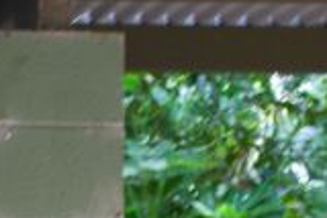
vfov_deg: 4.2
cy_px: 383
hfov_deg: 6.1
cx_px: -243
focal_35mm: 329
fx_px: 2991
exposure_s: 1/30
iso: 400
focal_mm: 55
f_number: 5.6
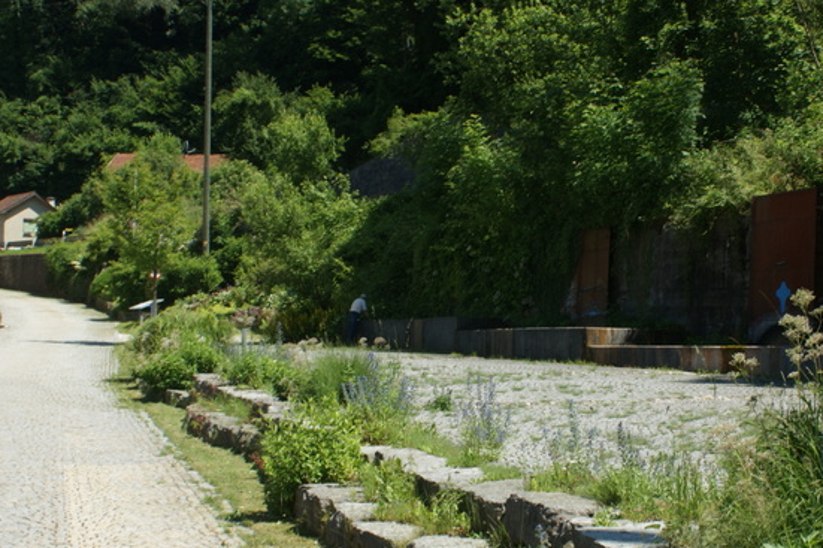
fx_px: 1394
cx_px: 512
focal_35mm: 61
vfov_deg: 22.2
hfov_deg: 32.7
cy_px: 364
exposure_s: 1/80
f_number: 11
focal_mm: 28
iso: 100
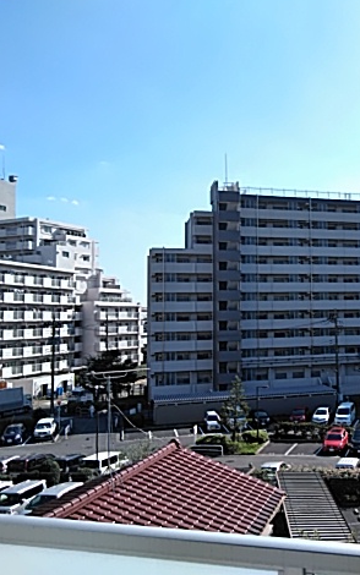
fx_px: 612
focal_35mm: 39
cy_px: 283
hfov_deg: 31.2
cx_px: 328
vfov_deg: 50.4
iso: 60
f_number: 2.2
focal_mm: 3.46
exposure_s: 1/962
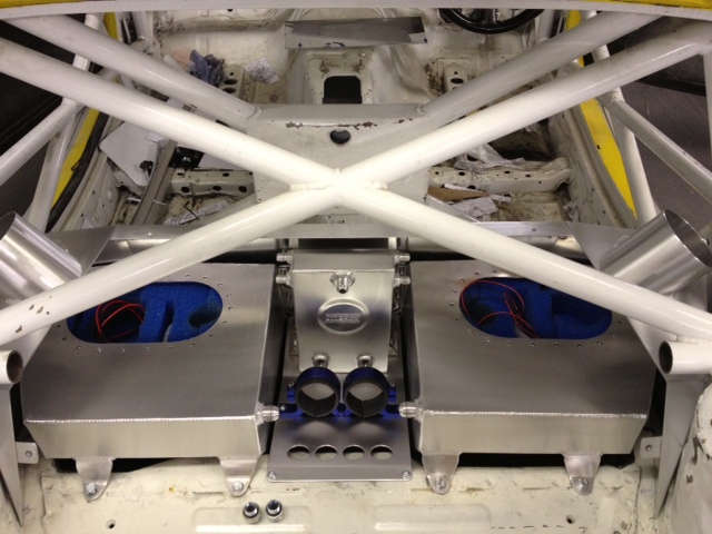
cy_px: 267
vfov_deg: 40.7
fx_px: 720
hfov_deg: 52.6
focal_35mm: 35
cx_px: 356
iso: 160
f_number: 2.4
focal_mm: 4.3
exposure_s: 1/20
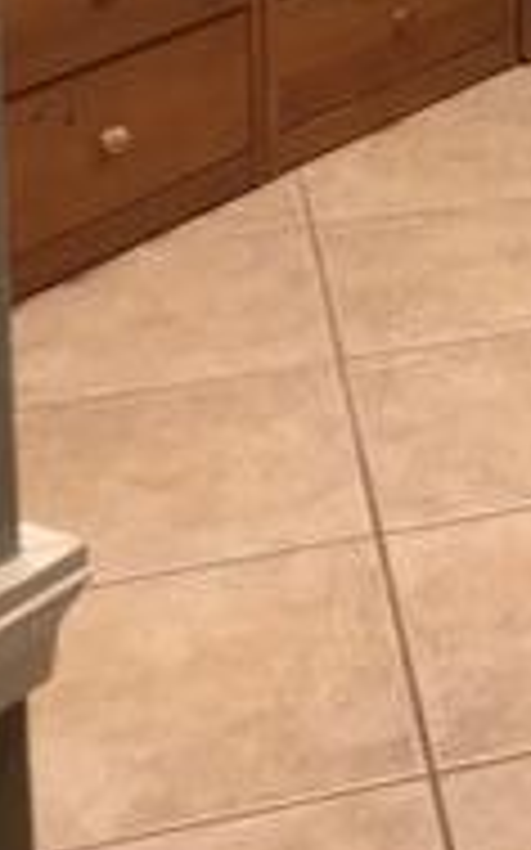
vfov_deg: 17.8
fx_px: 2410
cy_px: -450
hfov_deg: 11.3
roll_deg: -1.6
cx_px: 1071
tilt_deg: -6.4
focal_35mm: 104
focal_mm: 4.15
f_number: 2.2
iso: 125
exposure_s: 1/15
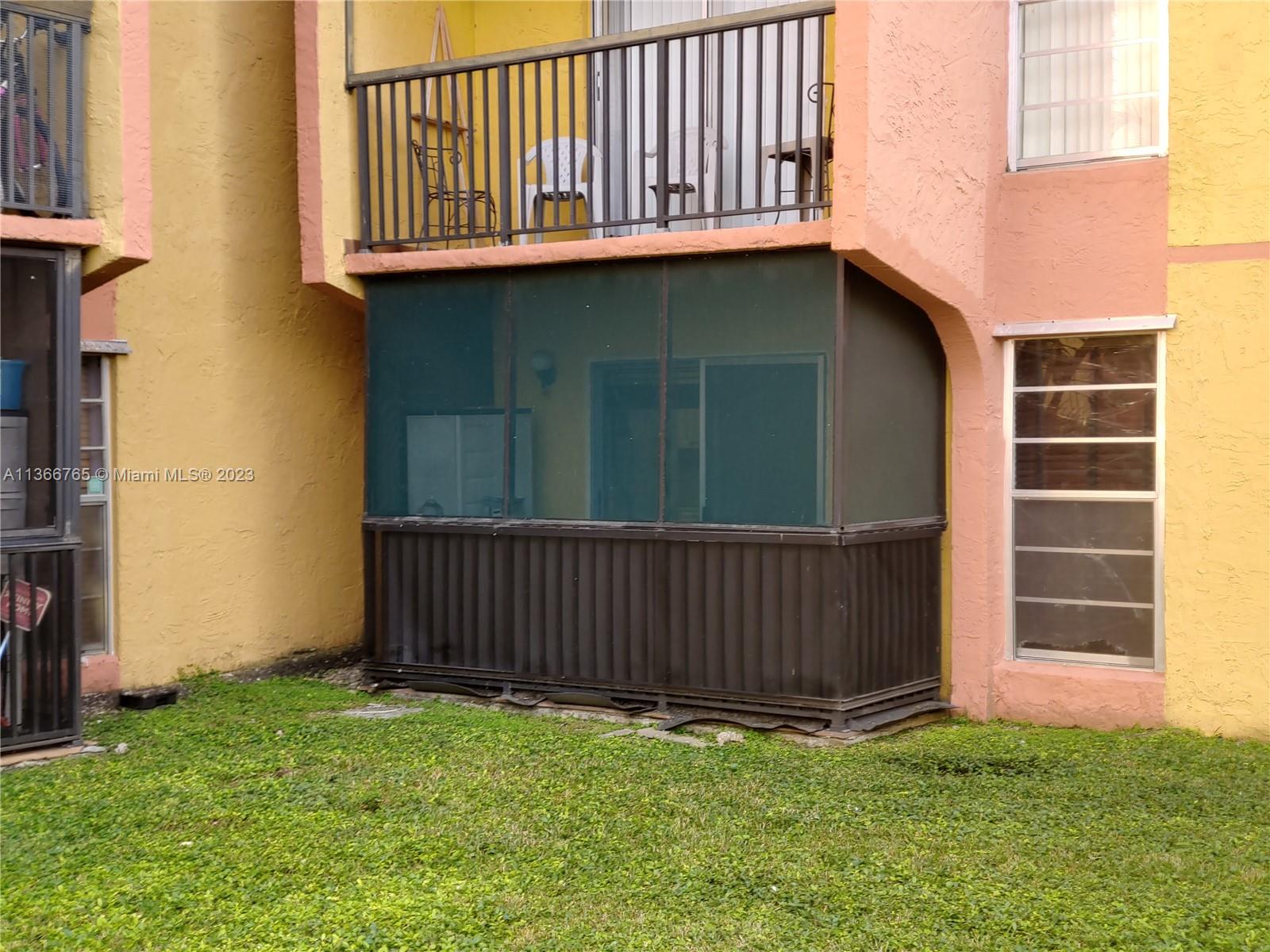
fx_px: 1834
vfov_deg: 29.1
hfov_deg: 38.2
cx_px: 635
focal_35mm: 50
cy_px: 476
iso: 50
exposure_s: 1/40
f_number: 2.4
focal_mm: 5.88
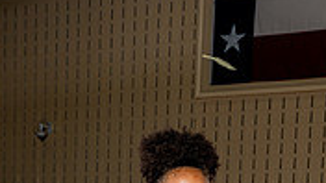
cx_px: 154
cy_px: 390
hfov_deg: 20.9
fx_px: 882
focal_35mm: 102
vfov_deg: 10.7
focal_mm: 38
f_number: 8
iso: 400
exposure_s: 1/250
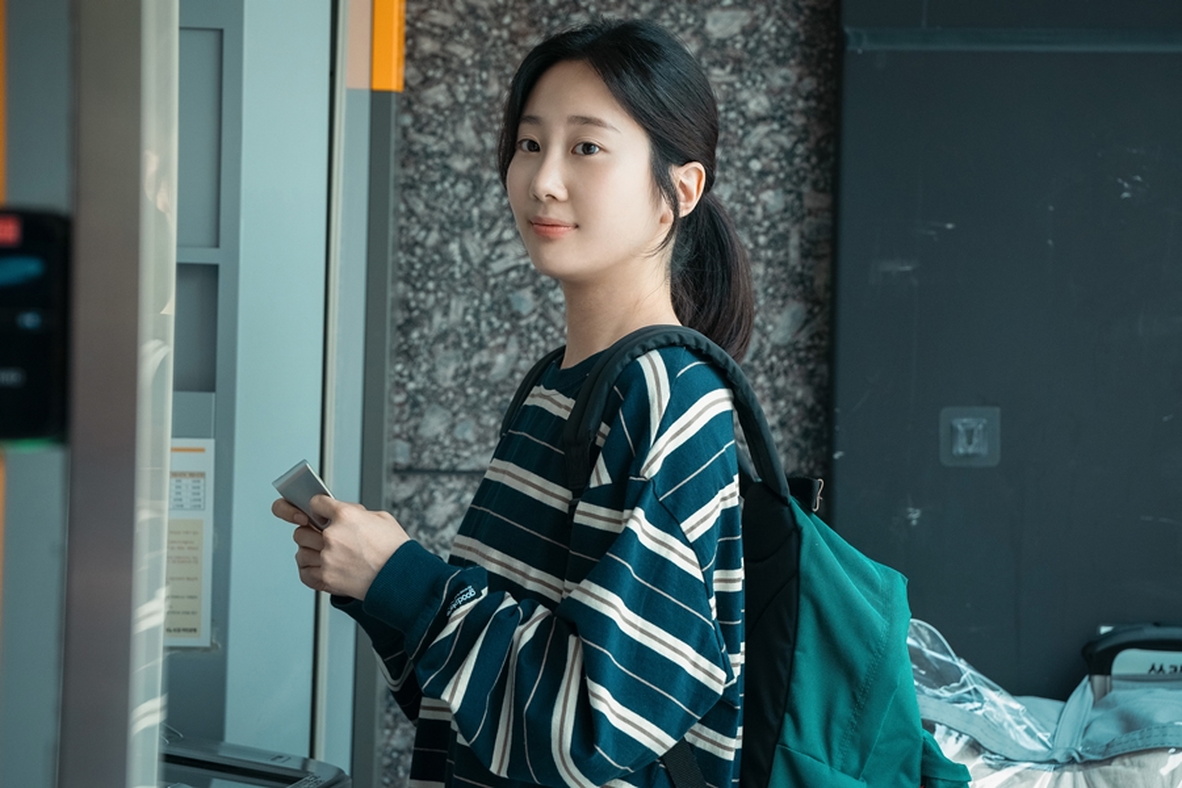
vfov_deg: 8.1
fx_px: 5581
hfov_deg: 12.1
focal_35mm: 170
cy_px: 394
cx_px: 591
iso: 640
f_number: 5
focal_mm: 170
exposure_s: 1/250
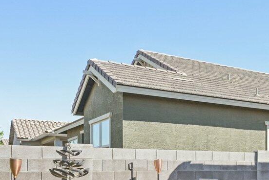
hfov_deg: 33.7
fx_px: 389
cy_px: 172
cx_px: 289
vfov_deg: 25.0
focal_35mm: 52
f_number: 8
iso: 500
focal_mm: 14
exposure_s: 1/640
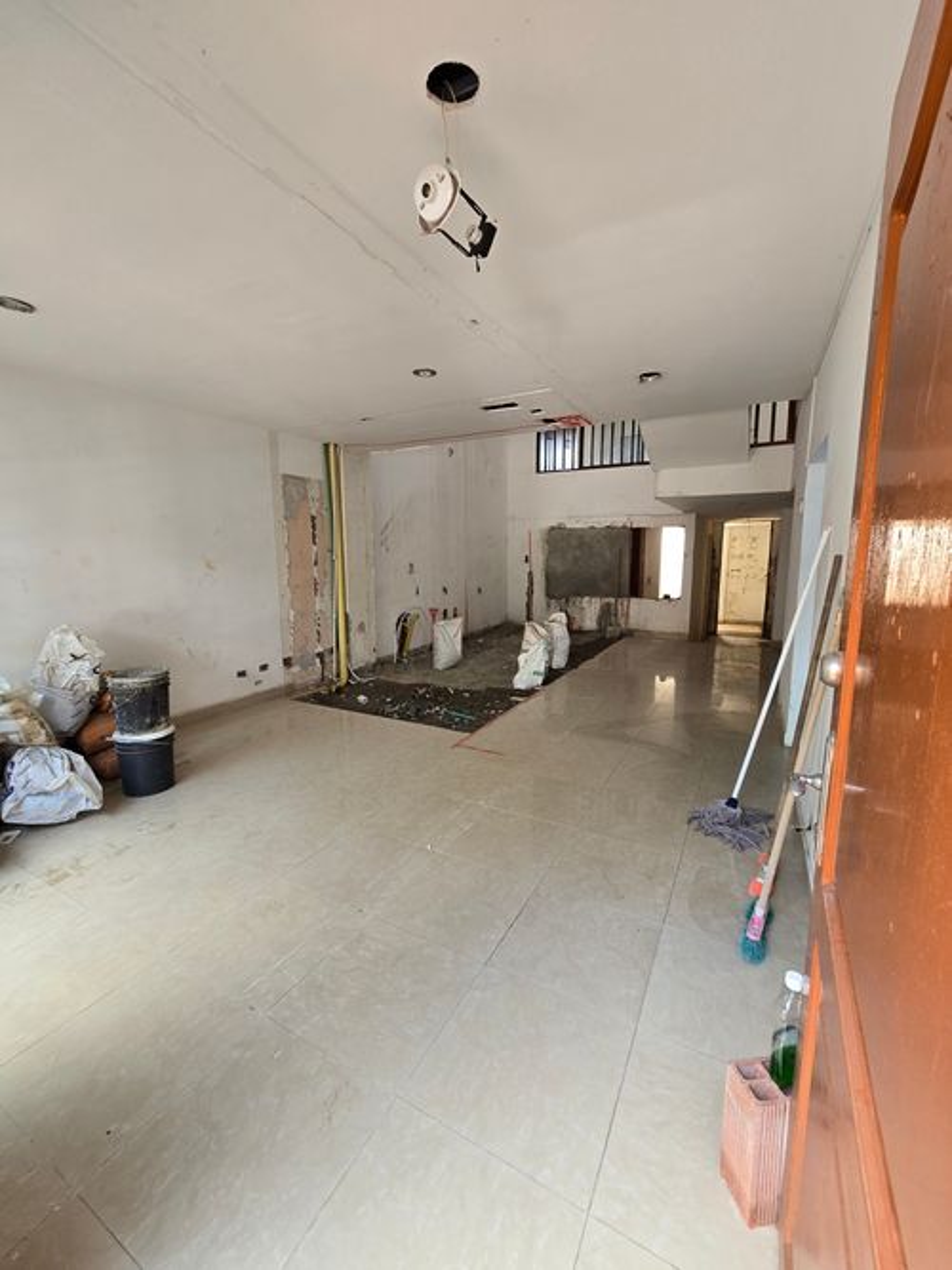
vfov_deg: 106.2
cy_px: 635
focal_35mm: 13
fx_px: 477
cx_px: 476
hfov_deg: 89.9
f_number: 2.2
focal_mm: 2.2
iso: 80
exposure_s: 1/60
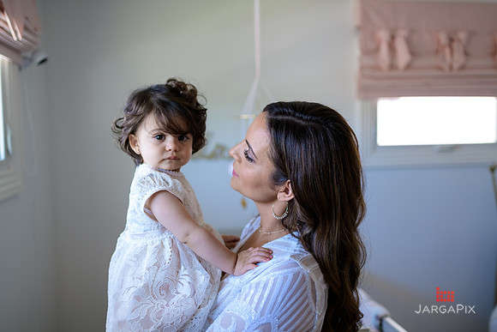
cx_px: 248
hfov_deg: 54.4
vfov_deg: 37.9
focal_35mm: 35
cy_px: 166
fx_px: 483
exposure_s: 1/125
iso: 500
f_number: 2
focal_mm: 35
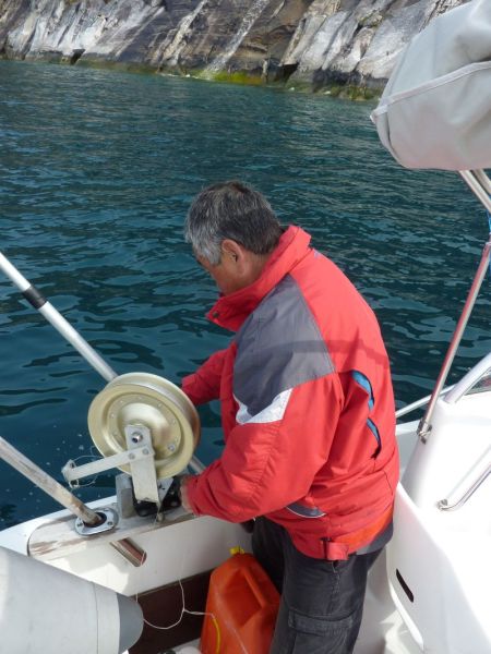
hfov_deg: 54.9
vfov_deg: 69.4
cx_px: 246
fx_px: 473
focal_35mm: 25
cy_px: 327
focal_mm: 4.1
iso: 80
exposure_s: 1/400
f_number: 4
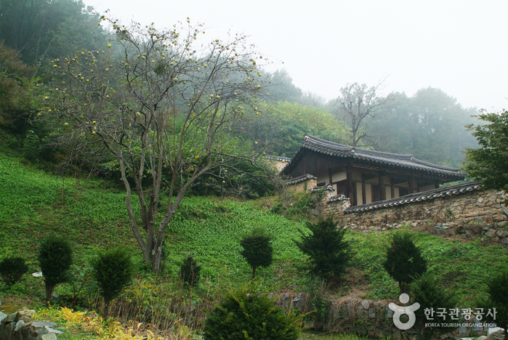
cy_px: 170
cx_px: 254
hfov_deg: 61.9
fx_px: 424
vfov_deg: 43.7
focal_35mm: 30
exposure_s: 1/125
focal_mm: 20
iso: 100
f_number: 5.6
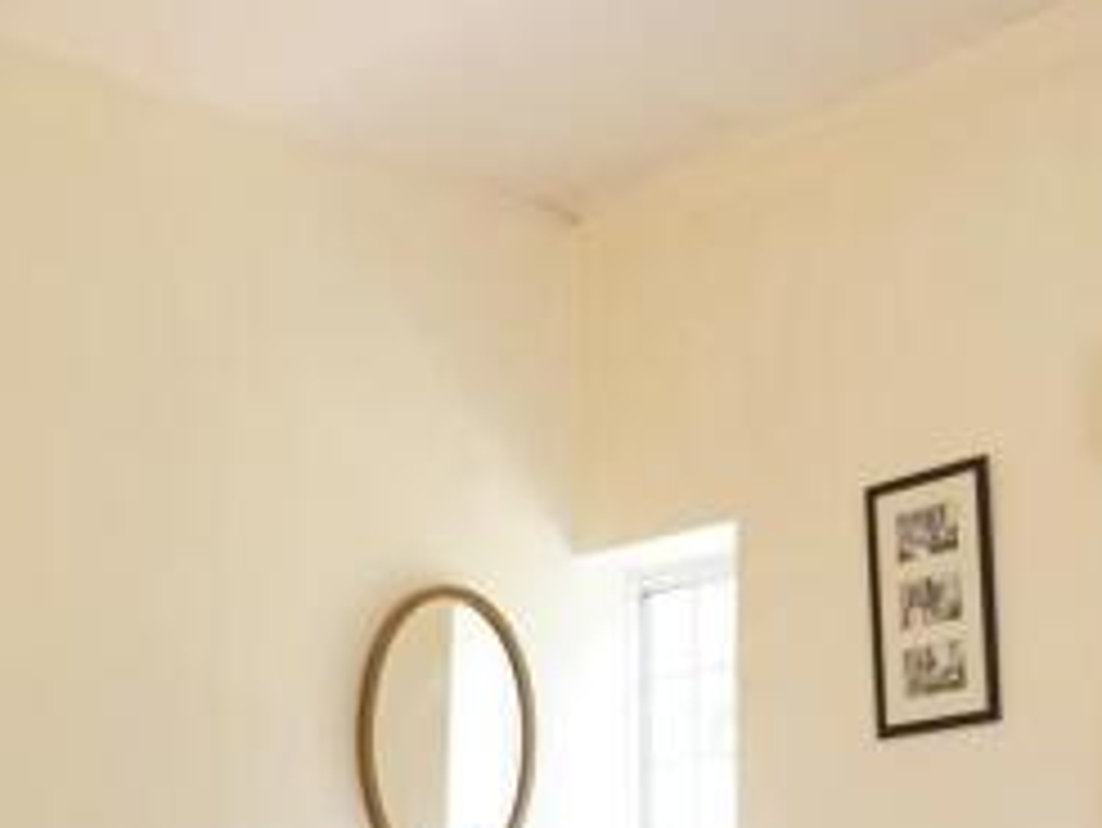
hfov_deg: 33.8
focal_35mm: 57
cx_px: 515
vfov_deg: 23.8
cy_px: 943
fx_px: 1815
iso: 200
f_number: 2.8
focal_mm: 12
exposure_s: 1/30
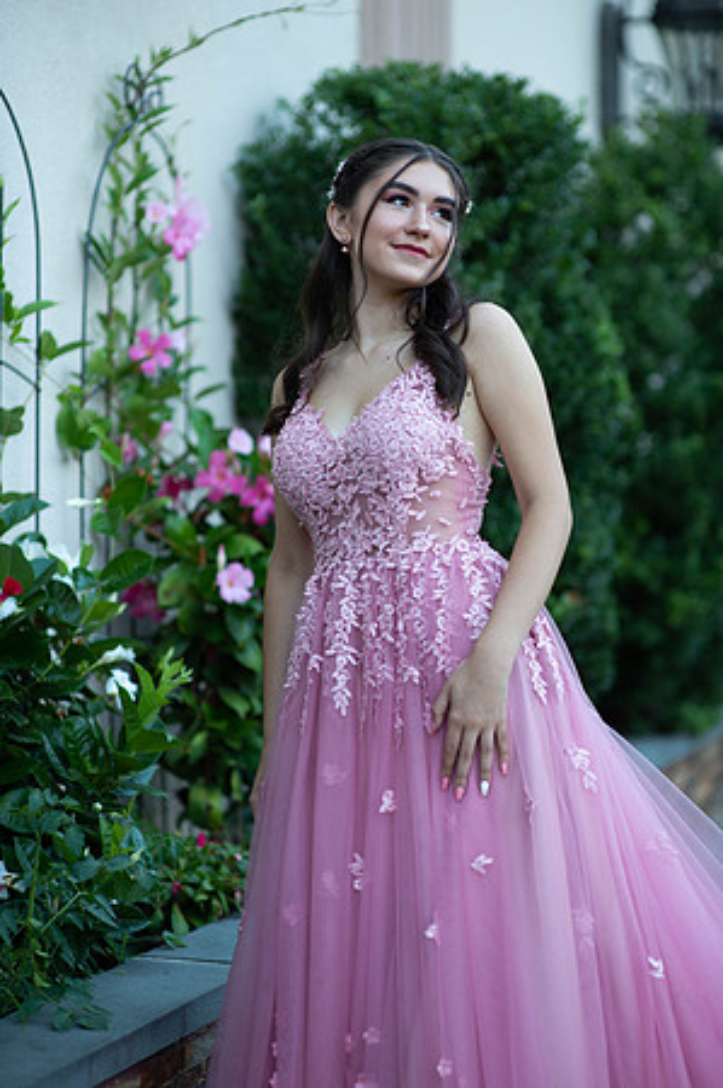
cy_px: 544
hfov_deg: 16.0
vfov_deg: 23.9
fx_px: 2566
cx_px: 362
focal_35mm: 85
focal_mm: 85
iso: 250
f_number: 2
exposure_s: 1/640
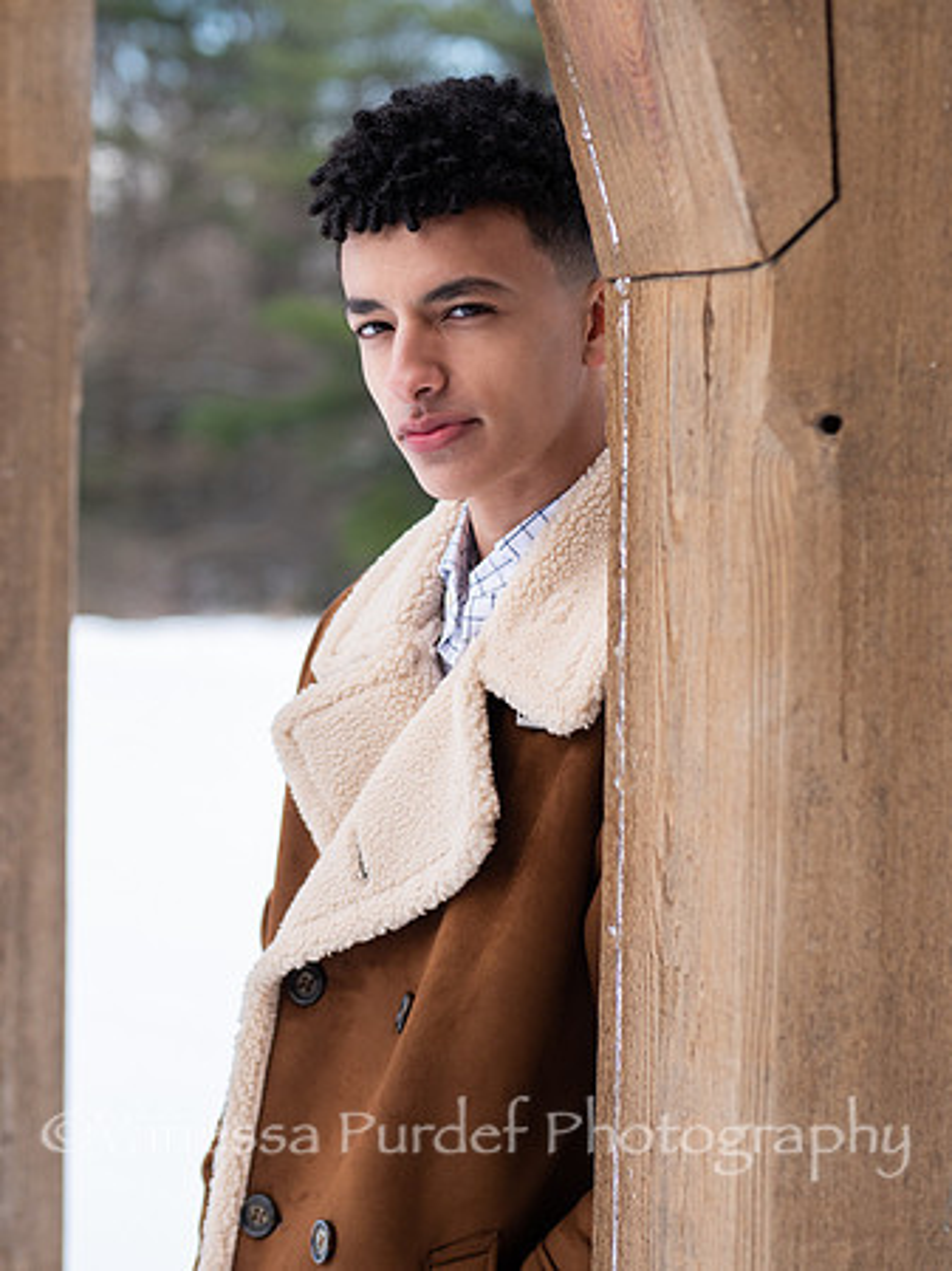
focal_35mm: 86
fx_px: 3157
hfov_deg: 17.2
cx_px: 476
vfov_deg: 22.8
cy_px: 636
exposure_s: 1/1000
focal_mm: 43
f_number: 2.2
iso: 200
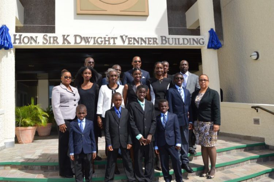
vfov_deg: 39.9
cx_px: 137
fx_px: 251
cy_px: 91
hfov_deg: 57.3
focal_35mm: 33
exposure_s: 1/200
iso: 100
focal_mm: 22
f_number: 10
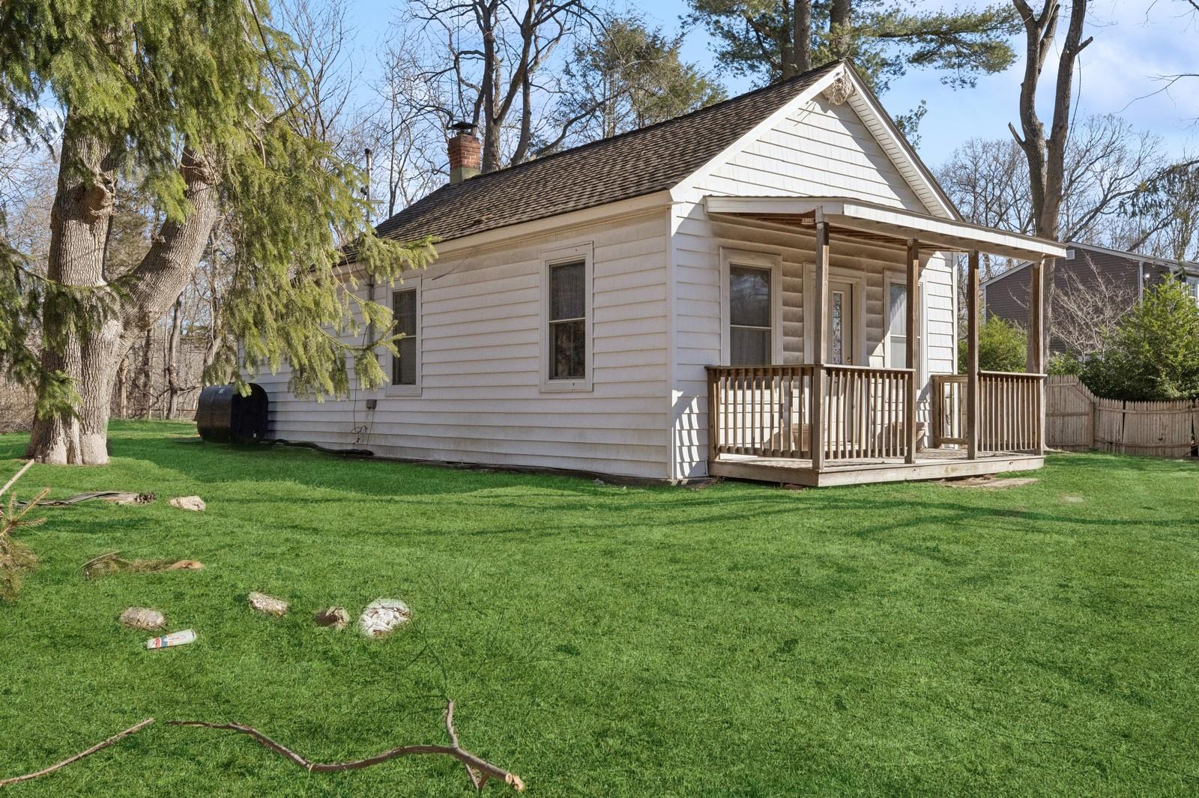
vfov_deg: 44.9
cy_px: 399
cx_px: 600
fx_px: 965
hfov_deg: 63.7
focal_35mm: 29
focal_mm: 19.5
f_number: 8
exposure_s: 1/1250
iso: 400
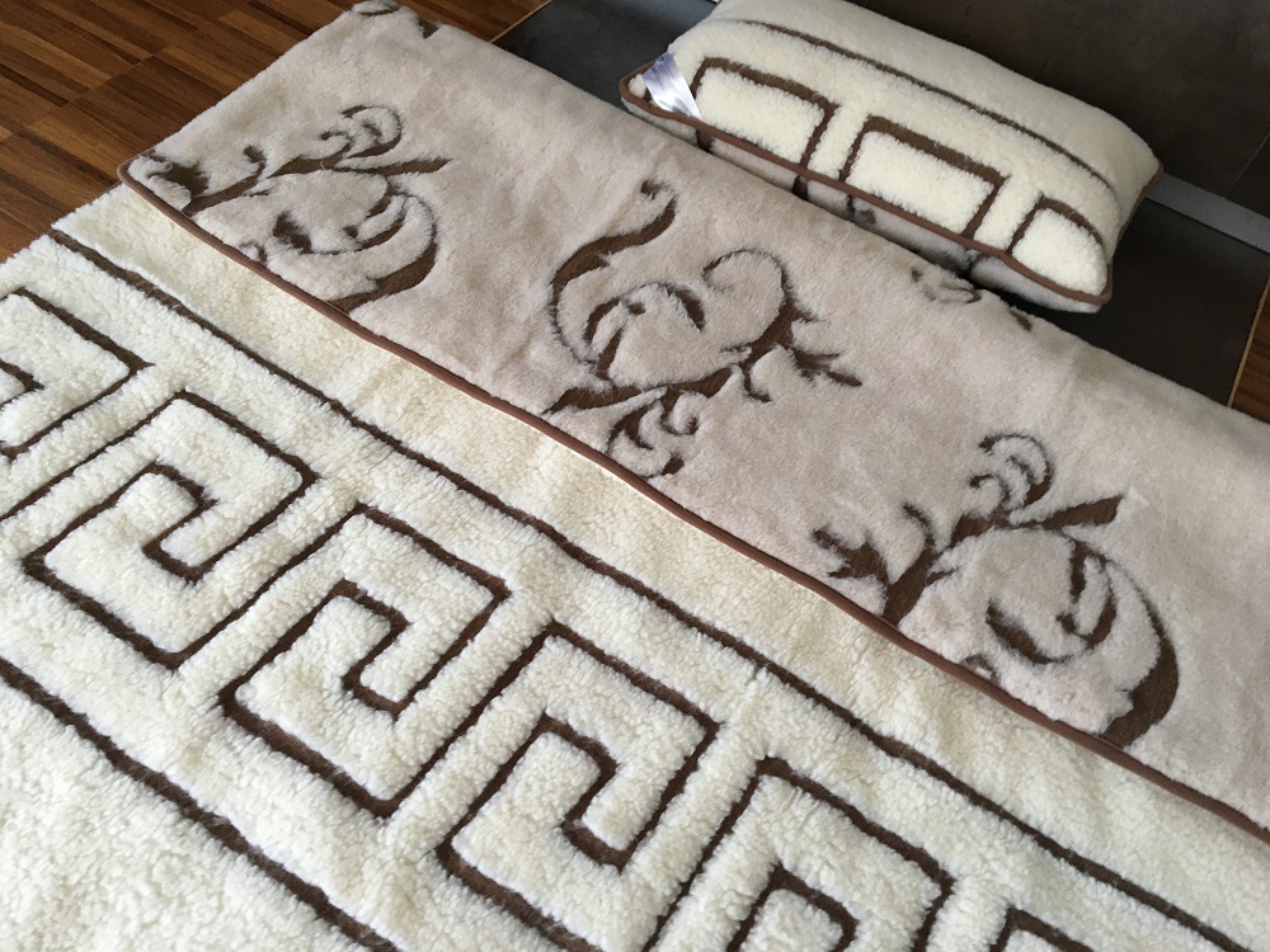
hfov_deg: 61.7
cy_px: 476
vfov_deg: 48.2
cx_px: 635
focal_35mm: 29
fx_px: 1064
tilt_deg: -52.8
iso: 125
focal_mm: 4.15
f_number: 2.2
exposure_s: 1/33
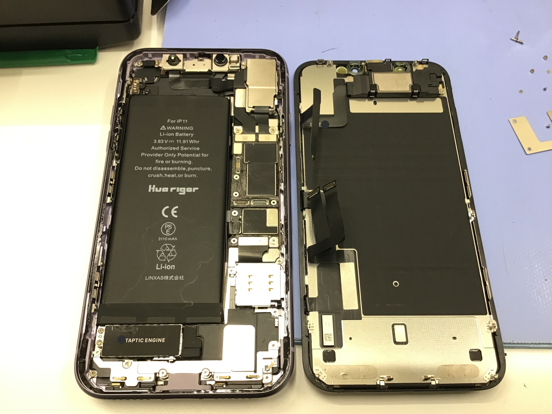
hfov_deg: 58.4
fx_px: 494
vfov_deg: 45.4
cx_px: 276
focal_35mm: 31
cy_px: 207
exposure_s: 1/30
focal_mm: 3.3
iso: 50
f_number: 2.4
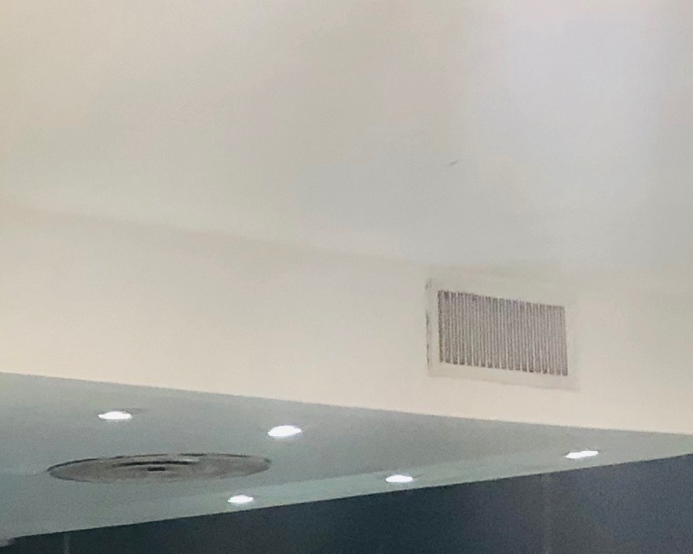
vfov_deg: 11.7
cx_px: -744
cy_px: 899
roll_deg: +0.7
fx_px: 2563
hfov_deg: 13.1
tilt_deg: -2.2
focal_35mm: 125
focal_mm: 4
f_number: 1.8
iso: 80
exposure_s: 1/17
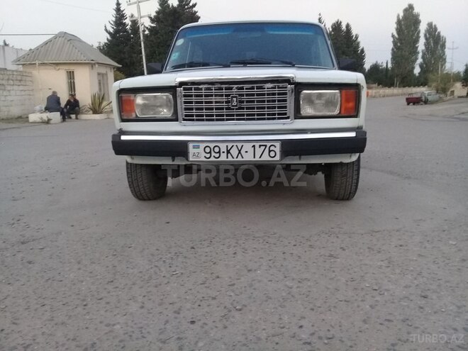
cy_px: 176
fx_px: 419
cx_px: 234
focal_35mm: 31
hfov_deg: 58.4
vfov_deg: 45.4
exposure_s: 1/33
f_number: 2.2
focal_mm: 3.3
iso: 125
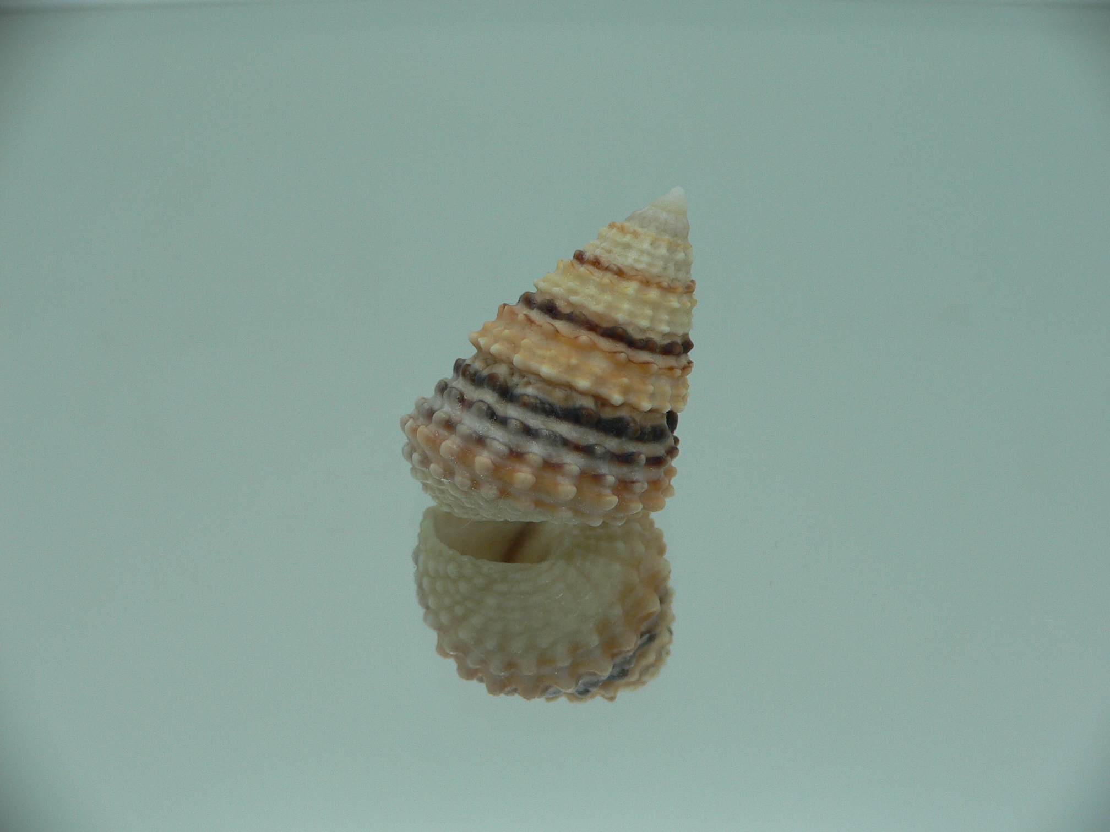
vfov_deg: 40.7
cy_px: 416
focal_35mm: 35
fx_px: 1122
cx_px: 555
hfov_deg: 52.6
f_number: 2.8
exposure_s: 1/60
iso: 80
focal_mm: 4.6
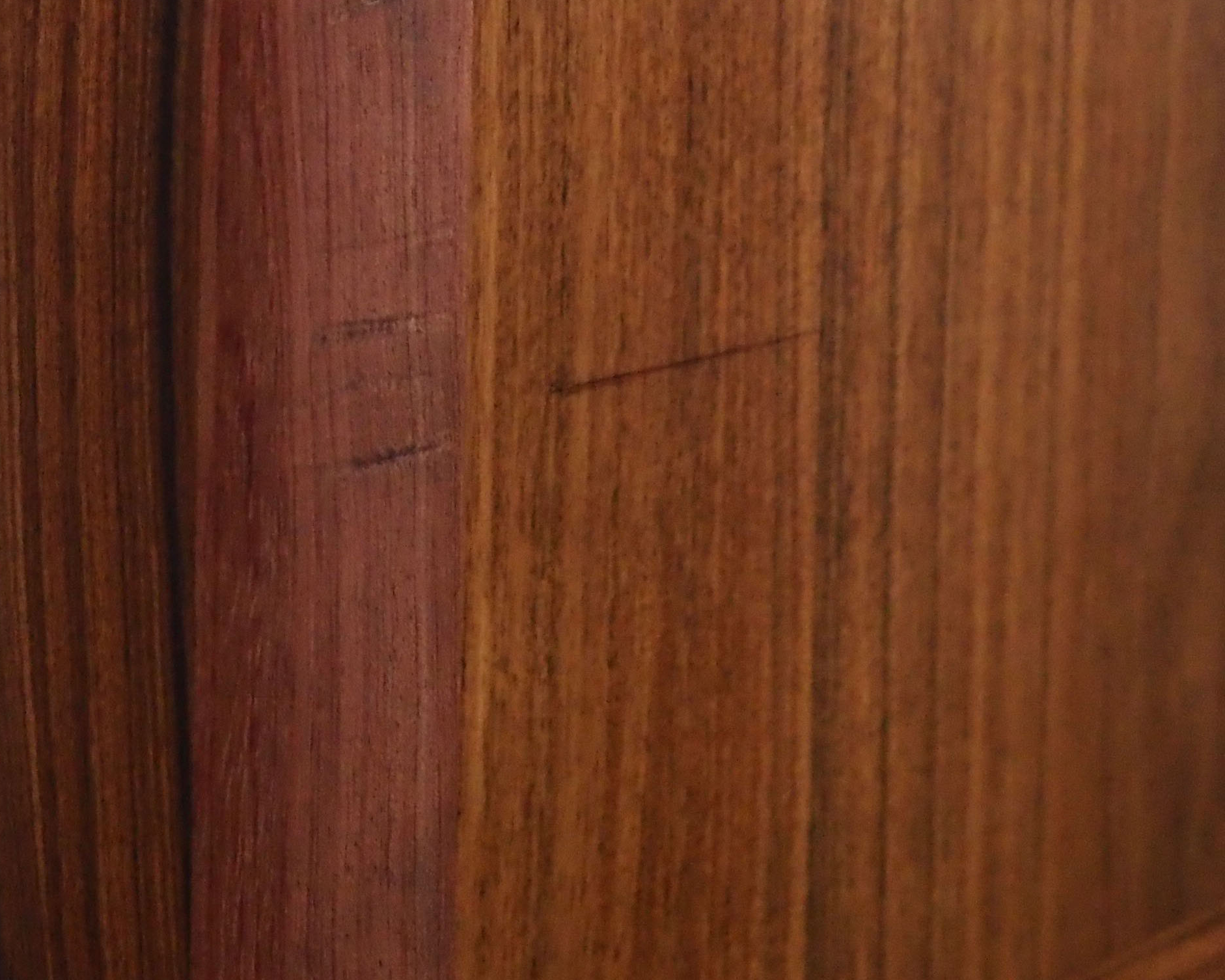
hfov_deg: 21.2
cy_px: -146
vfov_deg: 16.6
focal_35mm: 89
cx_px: 202
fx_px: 3227
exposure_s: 1/250
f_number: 2.5
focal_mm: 17
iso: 2000
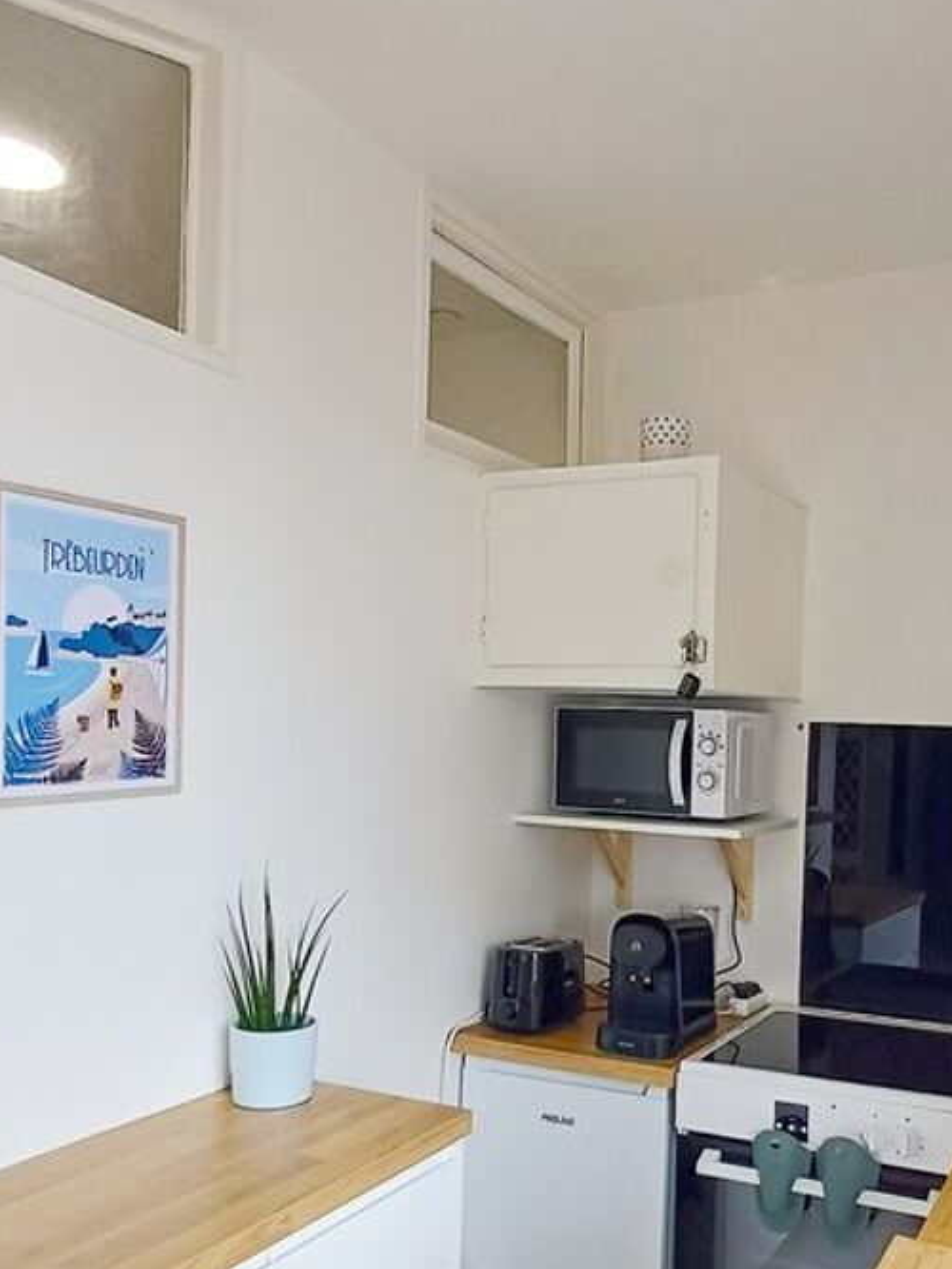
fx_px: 1173
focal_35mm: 32
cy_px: 727
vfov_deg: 56.6
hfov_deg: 43.6
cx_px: 630
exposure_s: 1/100
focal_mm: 1.64
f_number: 2.2
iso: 80
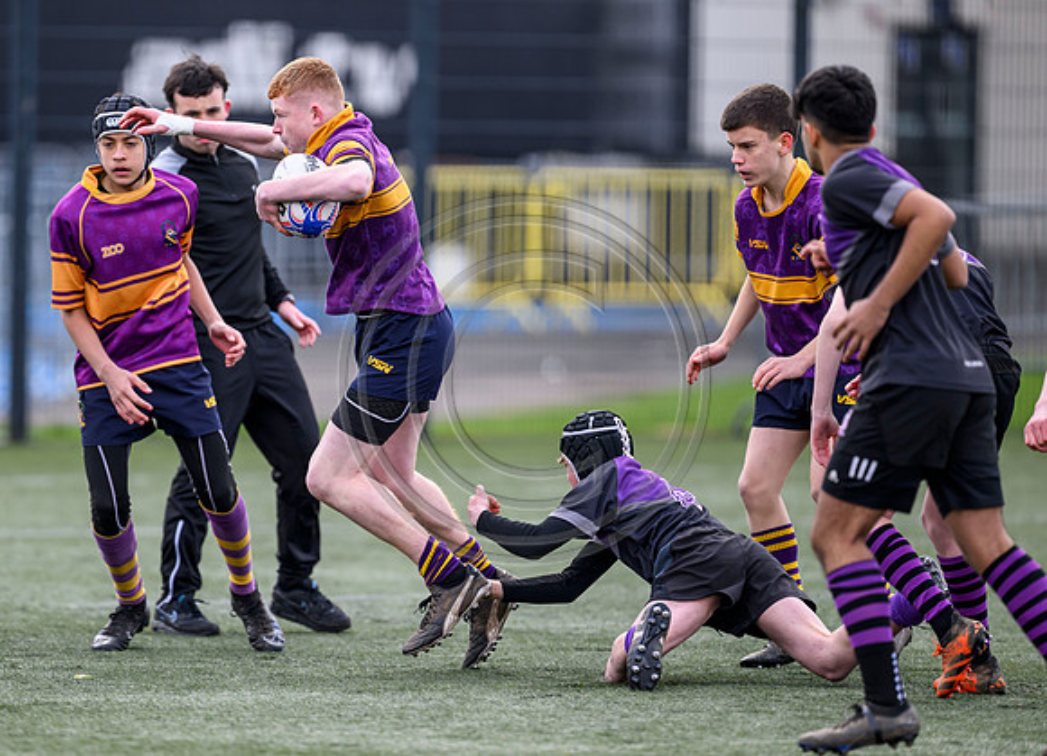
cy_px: 433
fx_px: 14445
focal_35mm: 484
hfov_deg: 4.2
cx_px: 397
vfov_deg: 3.0
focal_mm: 400
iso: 500
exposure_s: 1/1600
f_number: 3.2
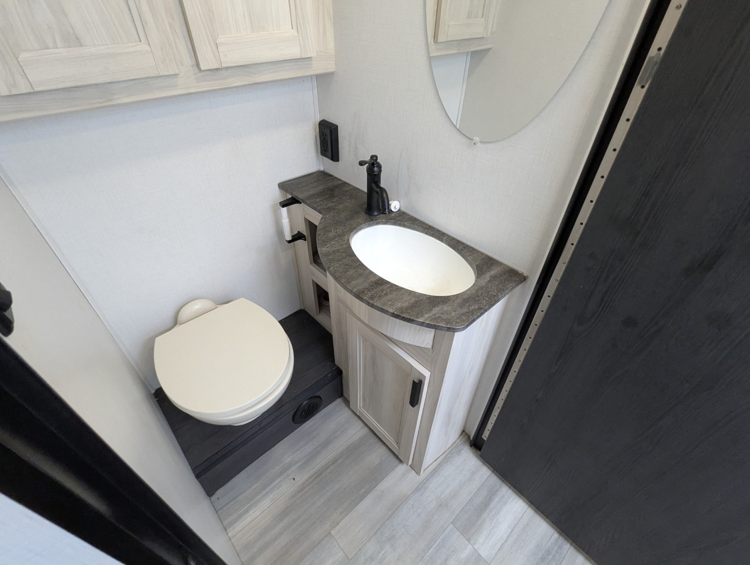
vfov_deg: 78.2
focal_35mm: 16
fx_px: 347
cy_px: 282
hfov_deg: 94.4
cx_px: 375
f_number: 2.2
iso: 314
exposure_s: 1/109
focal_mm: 2.35
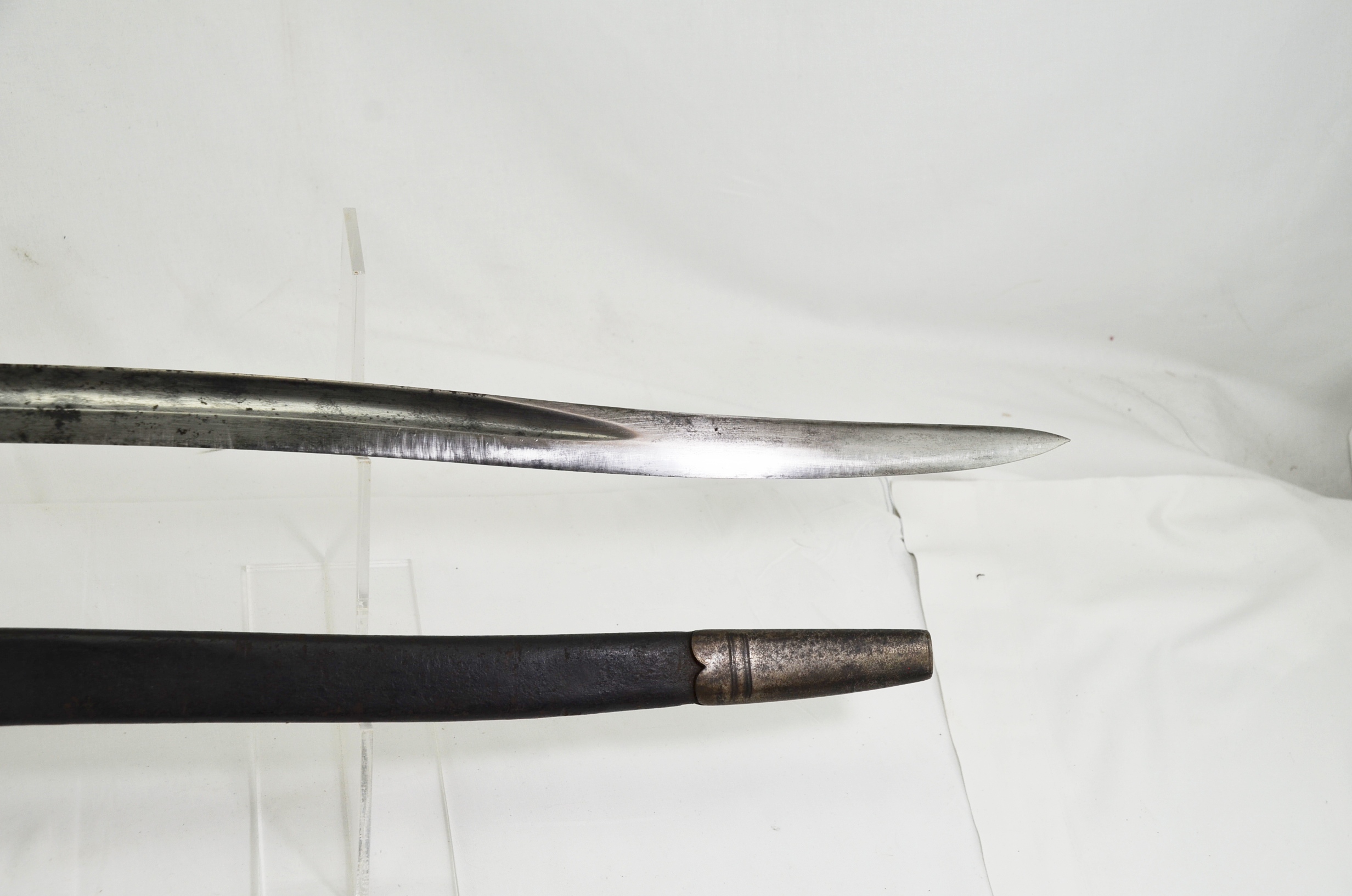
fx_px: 1799
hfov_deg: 41.2
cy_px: 448
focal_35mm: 48
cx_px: 676
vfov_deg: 28.0
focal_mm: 32
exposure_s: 1/200
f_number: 7.1
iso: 200
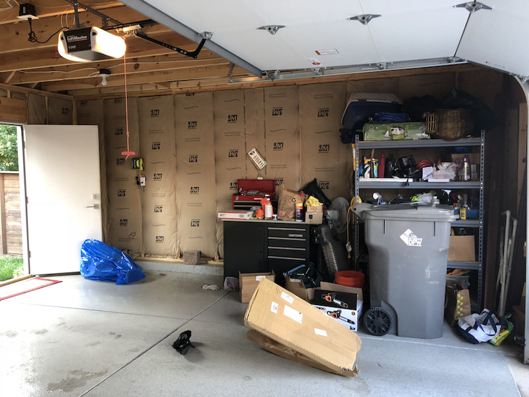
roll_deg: +2.8
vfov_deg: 49.7
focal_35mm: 28
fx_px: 428
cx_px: 264
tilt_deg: -4.0
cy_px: 198
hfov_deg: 63.4
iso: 40
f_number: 1.8
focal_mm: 4
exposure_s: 1/24
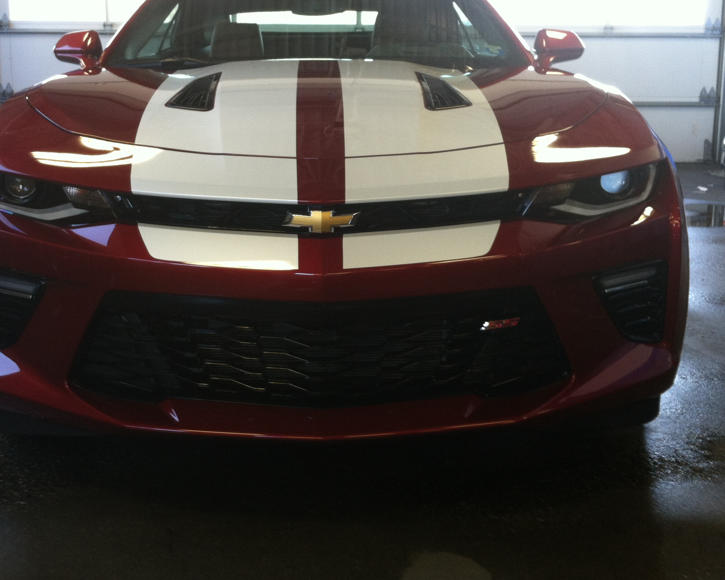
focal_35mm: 51
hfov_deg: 36.6
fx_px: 1094
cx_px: 343
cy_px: 221
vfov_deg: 29.6
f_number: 2.8
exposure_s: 1/17
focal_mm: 3.85
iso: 80
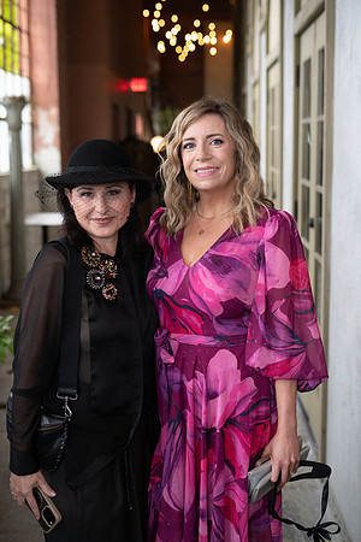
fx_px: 752
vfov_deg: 39.6
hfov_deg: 27.0
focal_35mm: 50
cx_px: 180
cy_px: 271
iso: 400
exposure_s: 1/100
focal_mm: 50
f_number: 2.8
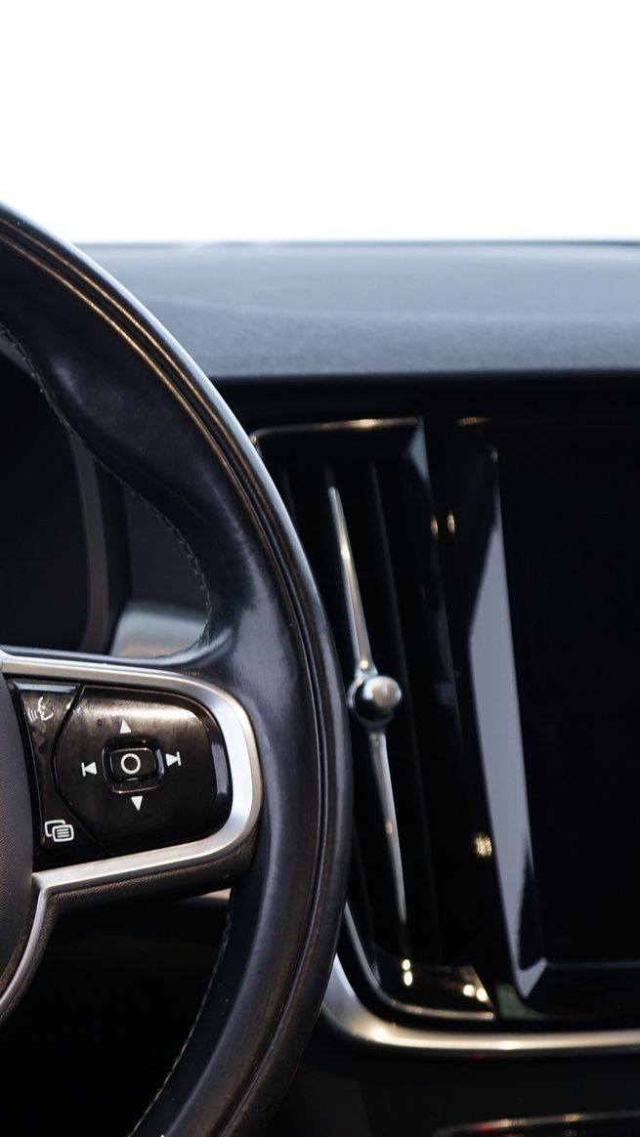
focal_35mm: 90
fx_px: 2714
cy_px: 755
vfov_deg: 23.6
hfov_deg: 13.3
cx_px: 41
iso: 400
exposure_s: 1/4
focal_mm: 40
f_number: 4
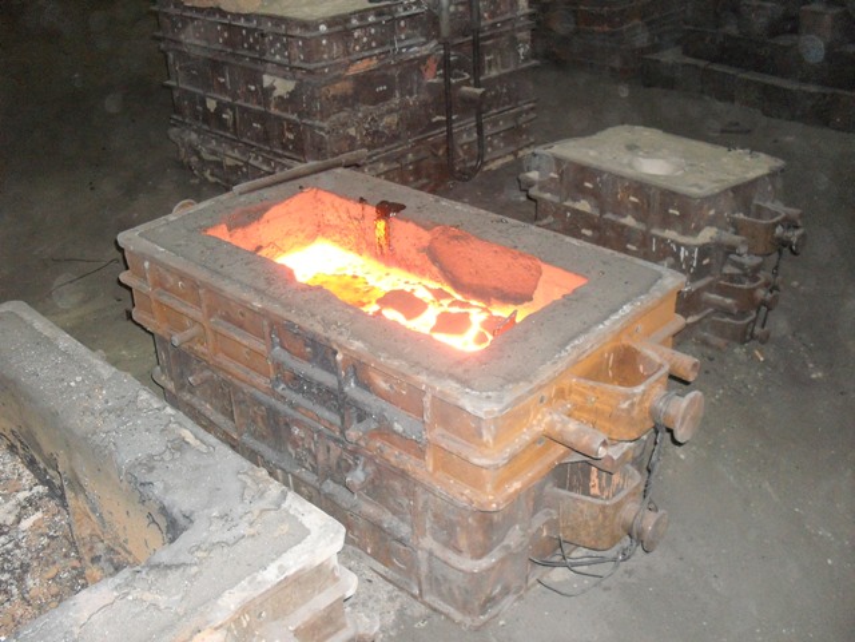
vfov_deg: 37.7
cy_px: 321
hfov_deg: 49.0
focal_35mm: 38
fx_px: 939
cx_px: 428
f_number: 2.8
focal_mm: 6.3
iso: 200
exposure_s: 1/45
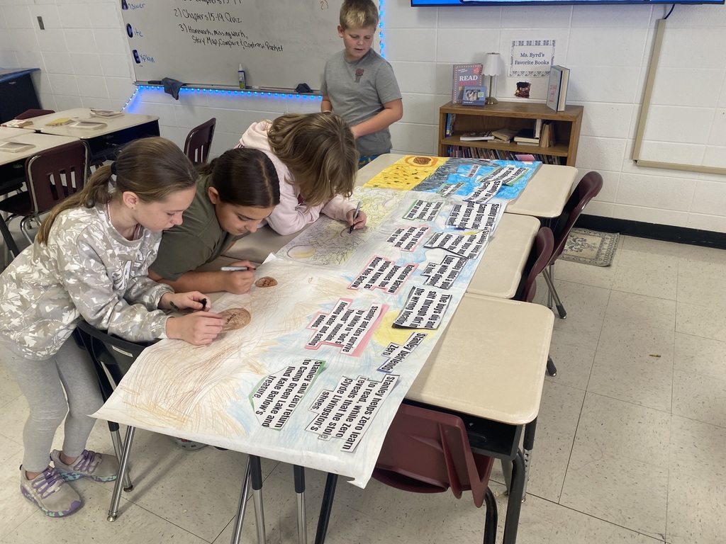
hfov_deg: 67.3
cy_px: 272
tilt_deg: -28.9
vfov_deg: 53.1
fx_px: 545
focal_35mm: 26
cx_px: 363
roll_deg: +3.2
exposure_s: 1/120
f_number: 1.8
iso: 125
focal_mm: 4.25
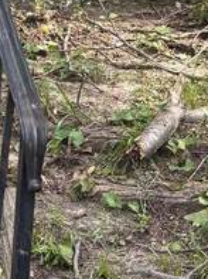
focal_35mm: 127
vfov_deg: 15.1
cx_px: -81
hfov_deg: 11.3
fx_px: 1021
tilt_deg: -4.6
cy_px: -41
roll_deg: -0.6
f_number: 1.6
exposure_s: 1/121
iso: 40
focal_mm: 5.96
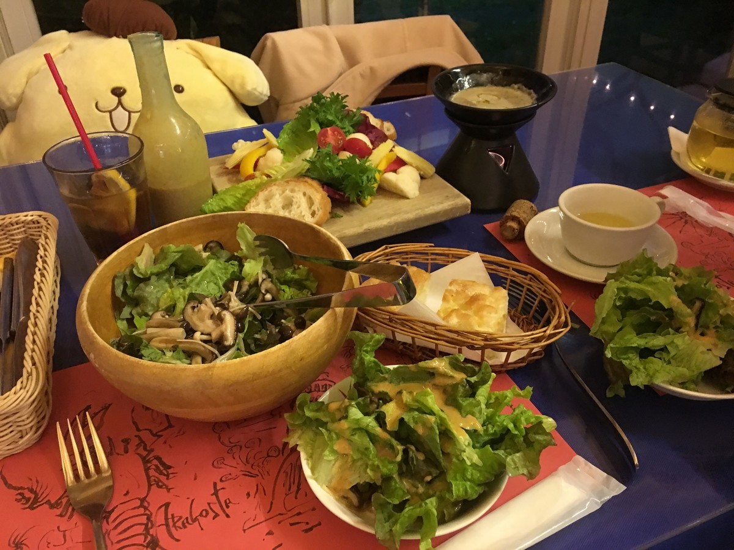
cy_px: 275
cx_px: 367
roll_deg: +1.7
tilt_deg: -34.4
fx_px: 615
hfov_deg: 61.7
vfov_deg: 48.2
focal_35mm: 29
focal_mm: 4.15
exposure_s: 1/4
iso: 80
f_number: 2.2
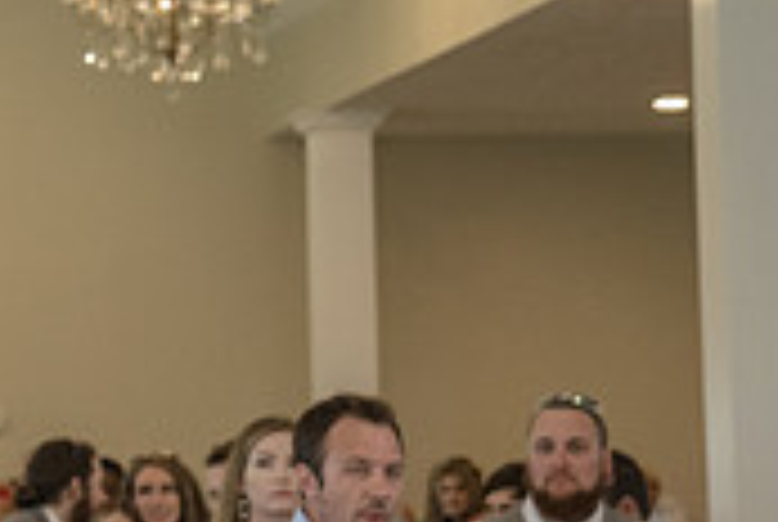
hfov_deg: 11.1
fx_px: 3853
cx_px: -338
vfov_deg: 7.7
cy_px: 183
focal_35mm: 178
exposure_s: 1/250
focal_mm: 46
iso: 2000
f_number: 4
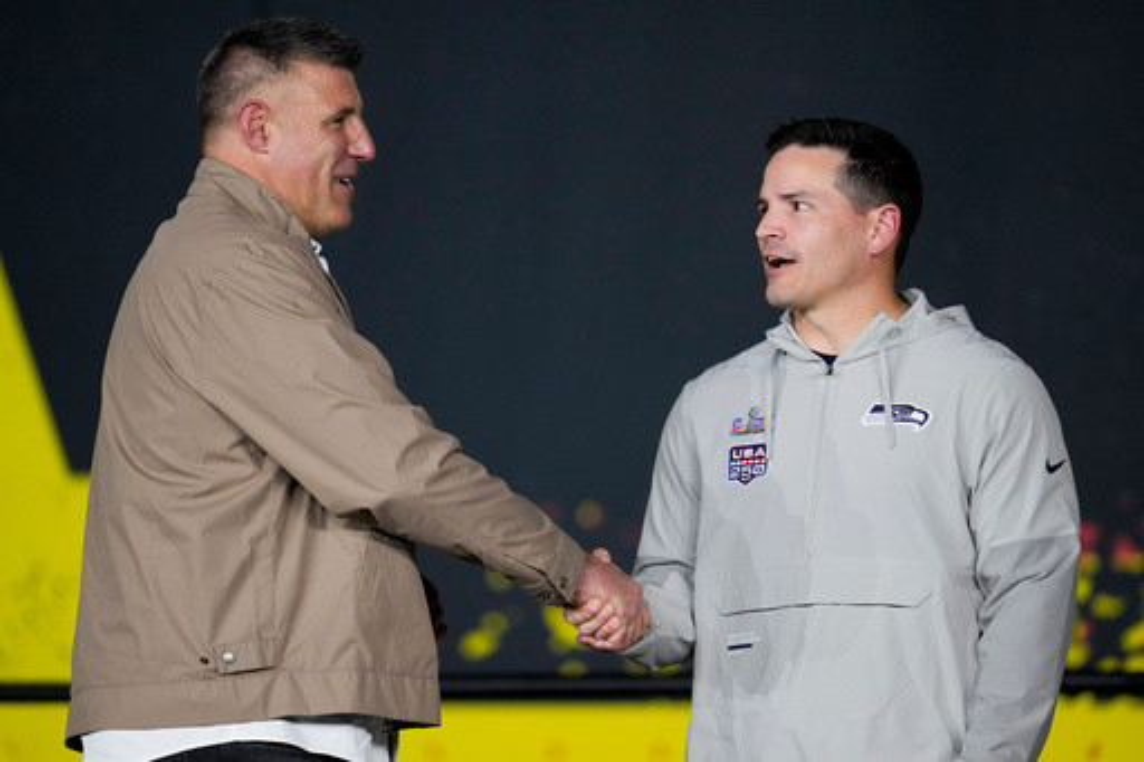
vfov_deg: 3.4
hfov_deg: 5.2
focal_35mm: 400
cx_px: 572
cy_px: 381
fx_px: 12706
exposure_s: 1/500
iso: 3200
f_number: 2.8
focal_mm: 400
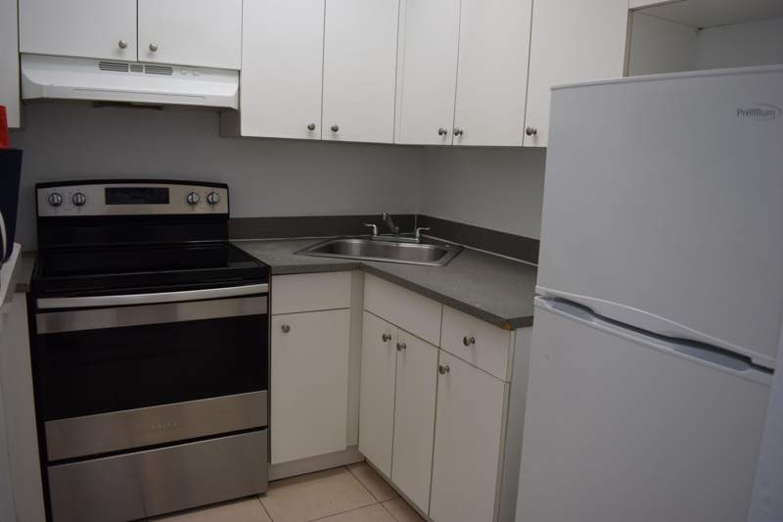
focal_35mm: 27
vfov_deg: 47.9
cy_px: 261
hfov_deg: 67.4
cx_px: 392
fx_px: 587
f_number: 4
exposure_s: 1/60
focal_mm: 18
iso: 400
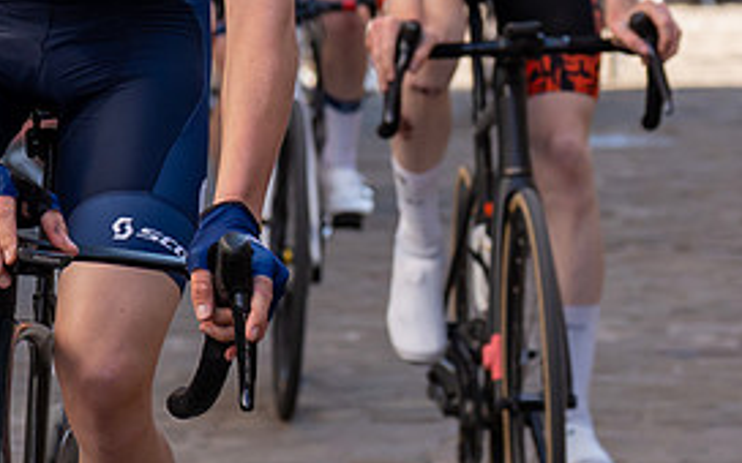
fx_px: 6046
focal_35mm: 299
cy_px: -78
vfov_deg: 4.4
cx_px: 179
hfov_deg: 7.0
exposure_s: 1/1000
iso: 500
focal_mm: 70
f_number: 4
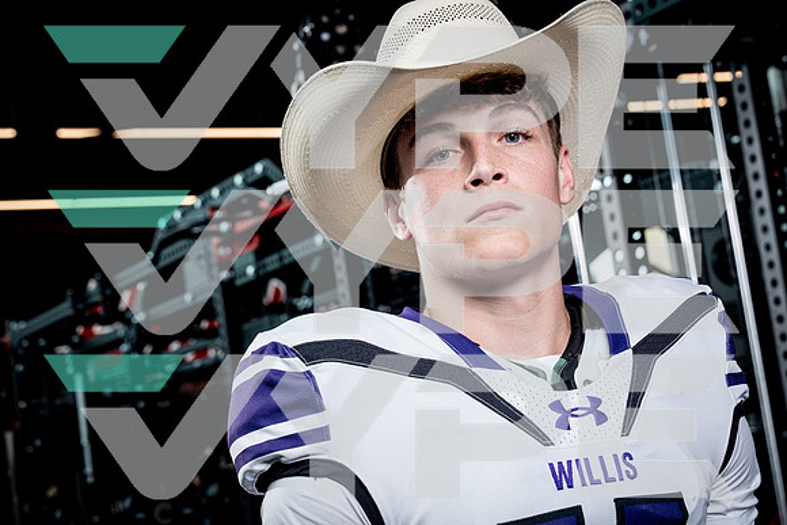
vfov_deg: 19.5
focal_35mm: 70
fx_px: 1531
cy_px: 262
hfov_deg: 28.8
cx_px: 394
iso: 640
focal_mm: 70
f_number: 8
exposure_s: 1/250
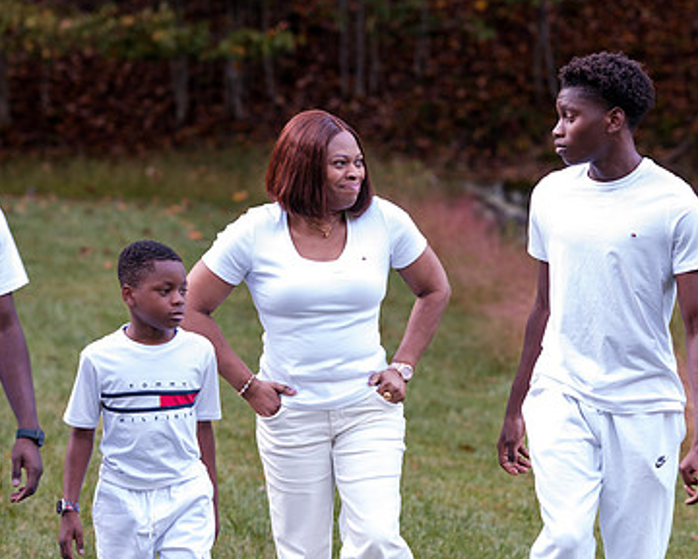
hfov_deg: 9.9
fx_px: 4049
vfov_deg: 7.9
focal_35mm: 196
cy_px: 387
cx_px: 339
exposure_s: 1/80
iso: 250
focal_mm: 85
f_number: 2.5
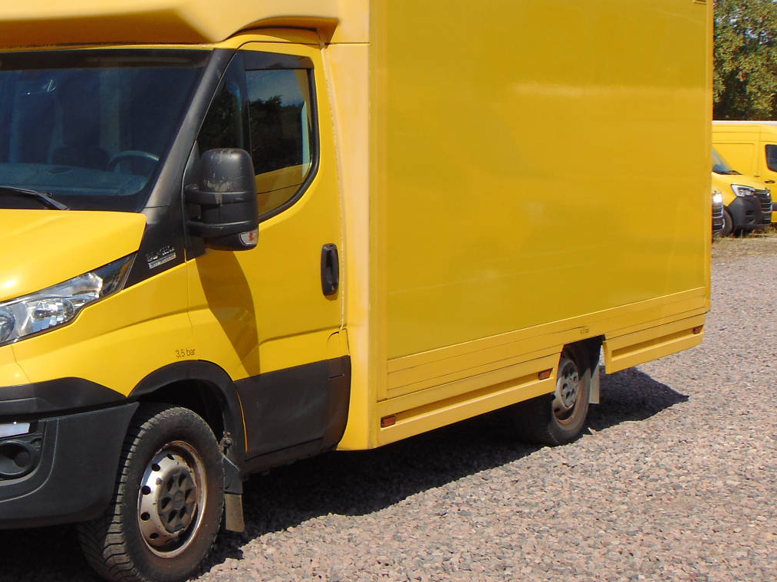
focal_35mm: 79
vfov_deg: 18.6
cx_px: 216
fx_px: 1773
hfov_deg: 24.5
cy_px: 232
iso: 80
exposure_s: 1/250
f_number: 9
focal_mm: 9
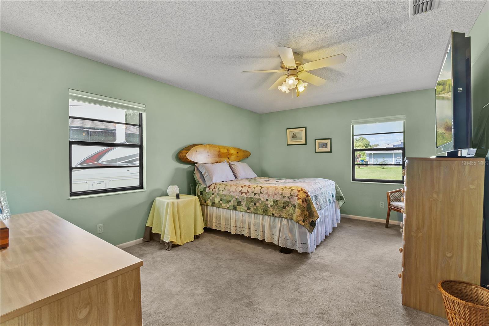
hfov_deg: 100.4
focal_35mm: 15
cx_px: 244
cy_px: 163
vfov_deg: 77.3
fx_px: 204
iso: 200
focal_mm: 10
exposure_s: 1.6
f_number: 14
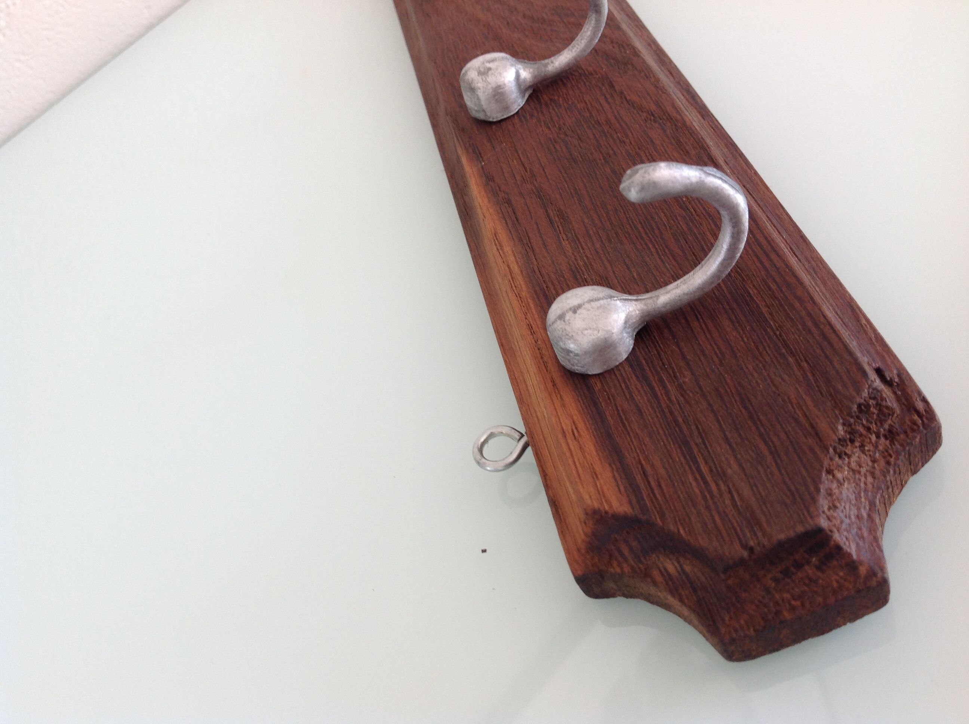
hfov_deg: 52.7
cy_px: 362
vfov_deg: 40.6
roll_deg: +31.2
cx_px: 484
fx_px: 978
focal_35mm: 35
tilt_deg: -44.2
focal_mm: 4.28
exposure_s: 1/40
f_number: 2.4
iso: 64
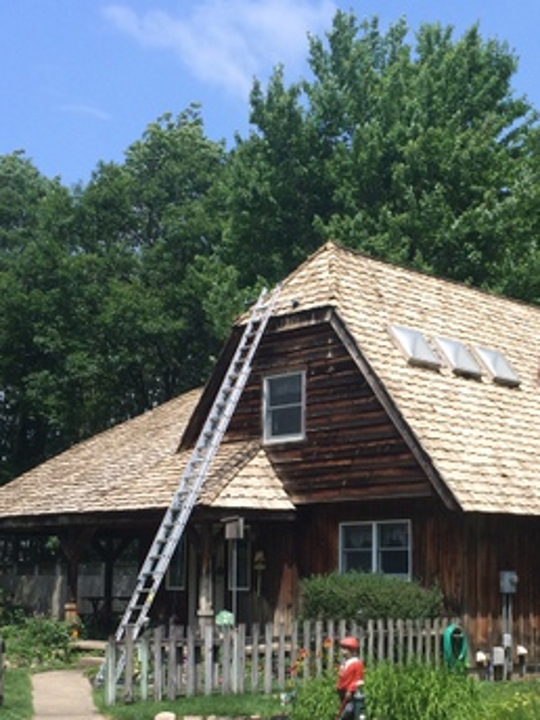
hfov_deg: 26.7
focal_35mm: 54
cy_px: 469
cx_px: 398
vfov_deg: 35.3
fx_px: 1123
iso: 32
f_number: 2.2
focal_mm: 4.15
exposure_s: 1/1642
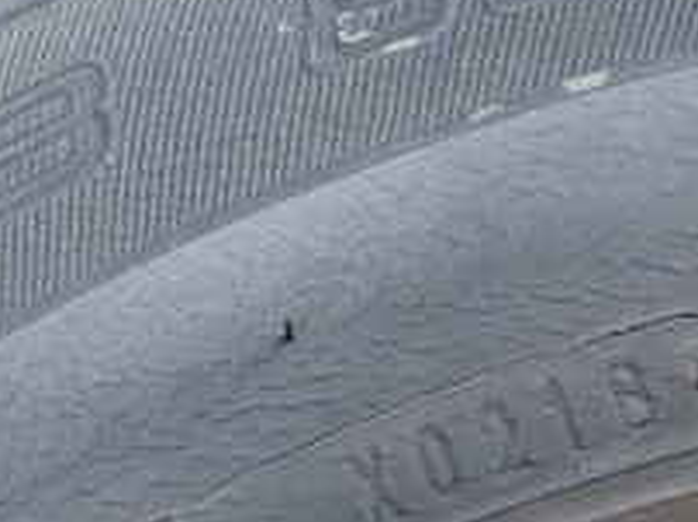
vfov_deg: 12.1
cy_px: 449
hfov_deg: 15.7
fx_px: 2457
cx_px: -59
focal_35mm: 122
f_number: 2.8
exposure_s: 1/125
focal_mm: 7.31
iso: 1000
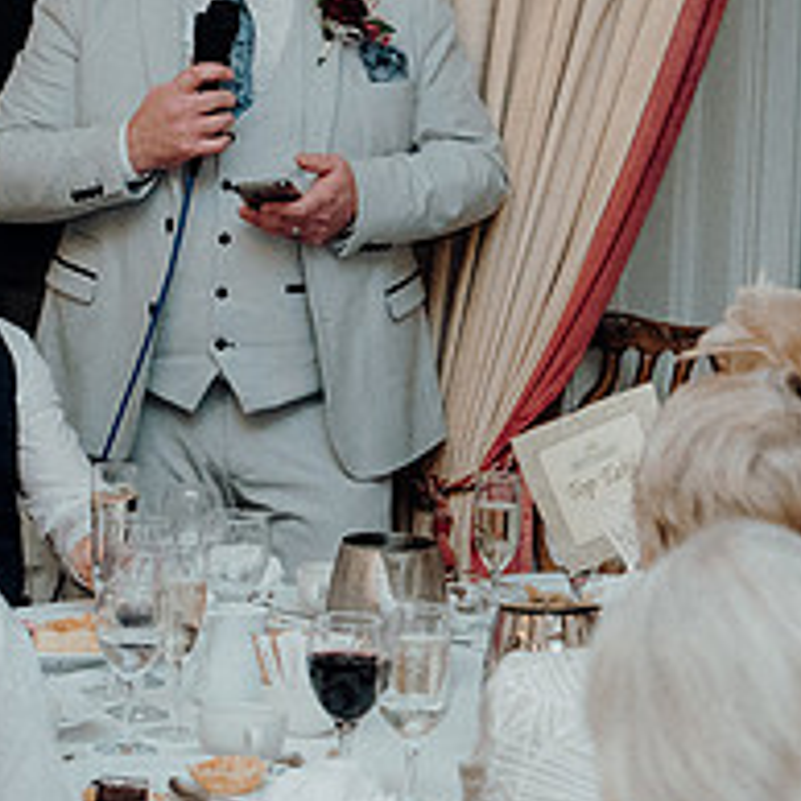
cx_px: 347
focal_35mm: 160
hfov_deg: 10.9
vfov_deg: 10.9
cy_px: 365
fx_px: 4189
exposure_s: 1/160
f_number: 3.5
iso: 2500
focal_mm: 42
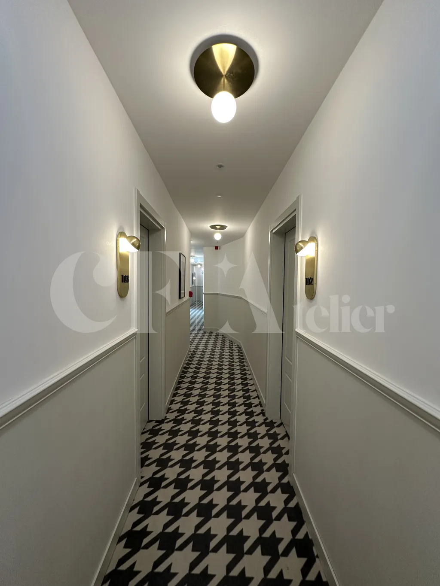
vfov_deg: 102.1
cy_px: 293
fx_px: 237
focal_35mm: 14
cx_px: 220
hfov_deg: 85.7
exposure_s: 1/50
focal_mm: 2.22
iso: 160
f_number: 2.2
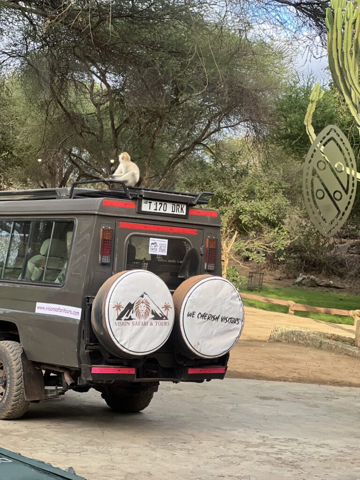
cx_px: 180
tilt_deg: +1.1
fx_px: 1068
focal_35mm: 77
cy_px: 240
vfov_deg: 25.3
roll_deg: -2.8
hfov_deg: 19.1
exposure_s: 1/121
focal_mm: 9
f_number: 2.8
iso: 250
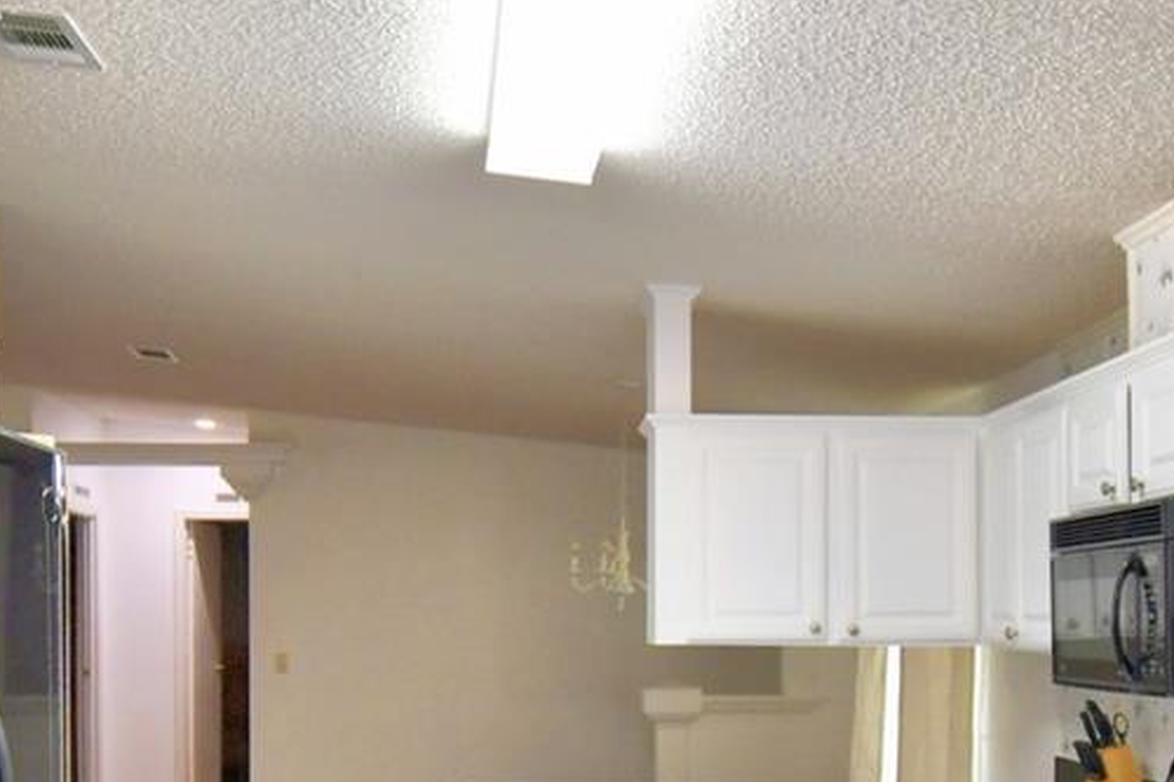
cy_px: 648
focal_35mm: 48
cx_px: 568
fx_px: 1565
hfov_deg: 41.1
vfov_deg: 27.4
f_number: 4.5
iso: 400
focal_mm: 10
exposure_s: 1/60
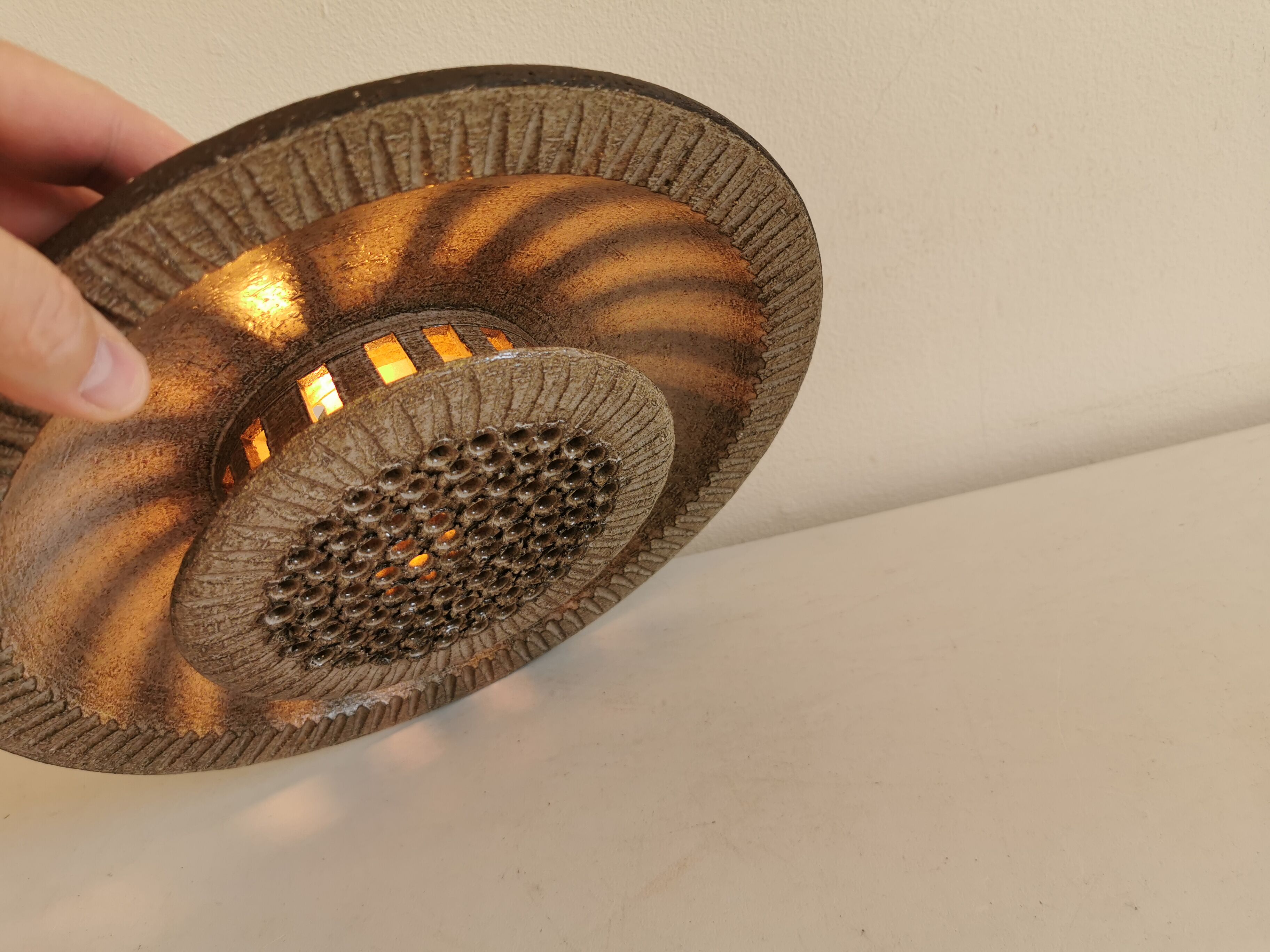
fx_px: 991
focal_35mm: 27
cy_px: 476
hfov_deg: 65.3
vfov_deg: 51.4
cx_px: 635
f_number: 1.6
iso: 50
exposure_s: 1/278
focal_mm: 5.56
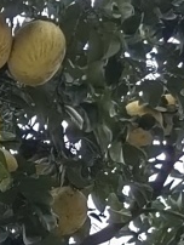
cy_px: 466
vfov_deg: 7.7
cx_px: -217
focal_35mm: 248
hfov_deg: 5.8
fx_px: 1754
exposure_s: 1/2000
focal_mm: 5.52
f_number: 1.9
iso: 50
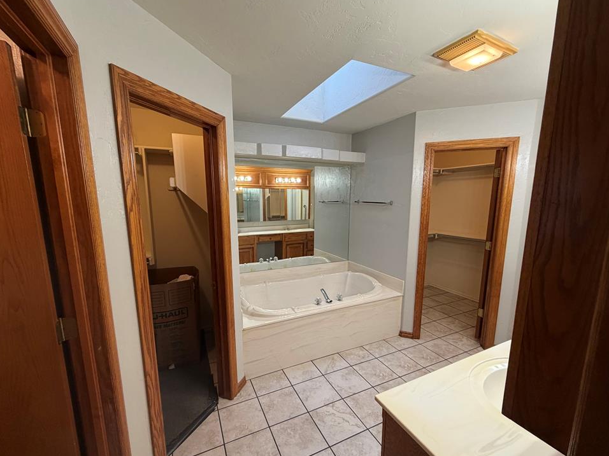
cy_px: 238
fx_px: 264
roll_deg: +0.0
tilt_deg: -10.2
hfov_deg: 98.2
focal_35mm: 15
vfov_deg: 81.7
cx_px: 301
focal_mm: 2.22
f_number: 2.2
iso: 250
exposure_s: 1/120
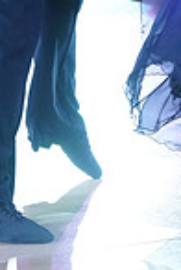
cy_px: -74
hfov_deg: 3.6
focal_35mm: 388
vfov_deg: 5.3
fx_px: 2912
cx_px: 117
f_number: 4
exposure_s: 1/400
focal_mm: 98
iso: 2000
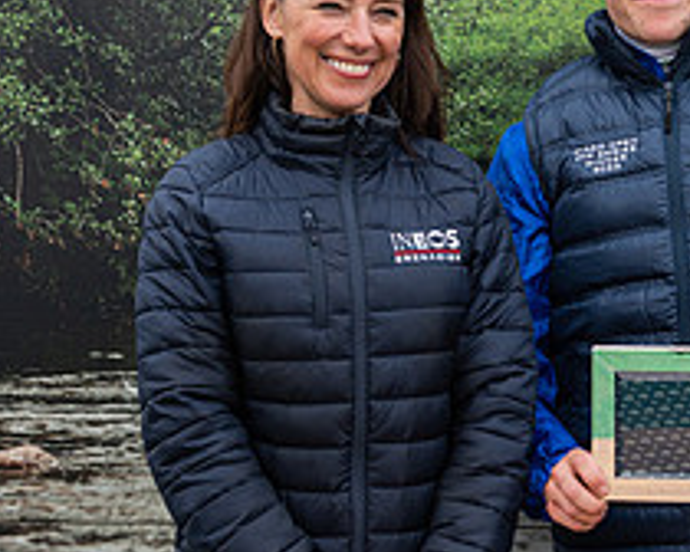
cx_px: 585
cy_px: 69
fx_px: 2716
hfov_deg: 14.4
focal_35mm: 133
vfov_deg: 11.5
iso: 400
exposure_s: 1/250
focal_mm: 44
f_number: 5
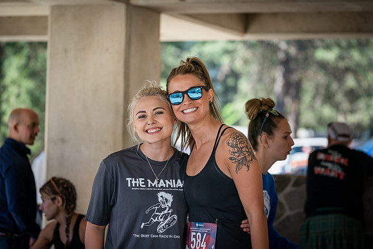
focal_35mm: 142
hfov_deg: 14.4
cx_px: 186
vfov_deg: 9.7
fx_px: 1472
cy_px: 124
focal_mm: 142
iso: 500
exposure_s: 1/500
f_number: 4
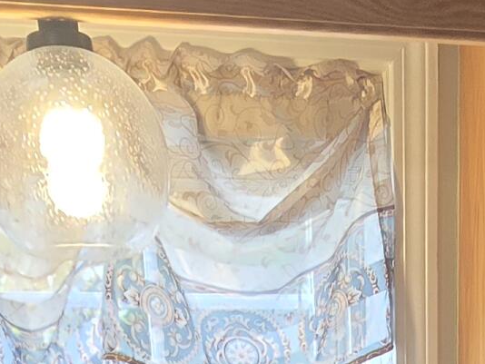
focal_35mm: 73
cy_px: 947
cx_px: 345
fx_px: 1023
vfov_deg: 13.1
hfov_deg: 26.4
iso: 125
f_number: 2.2
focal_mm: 2.2
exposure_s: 1/60
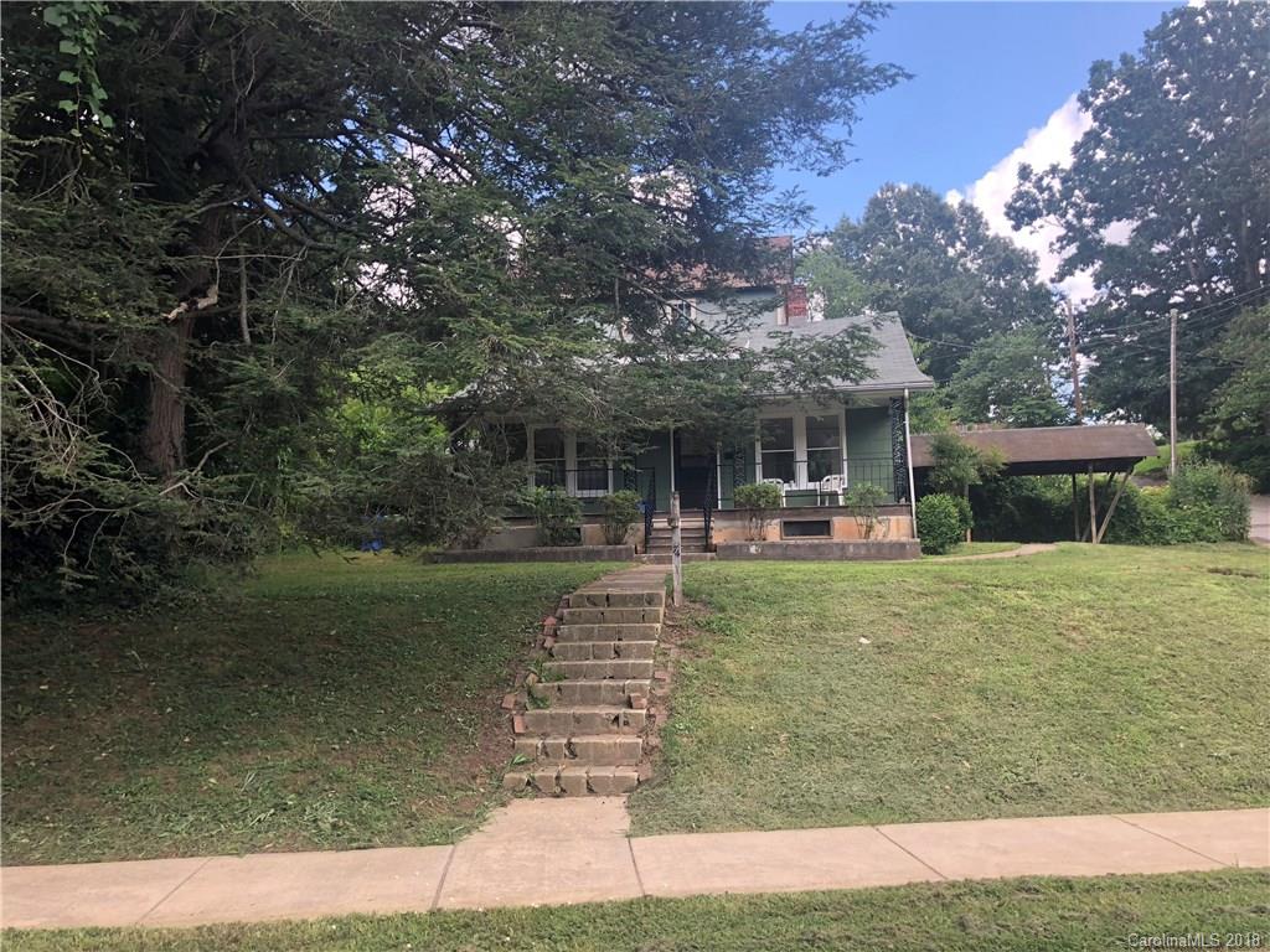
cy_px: 476
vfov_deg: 49.7
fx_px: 1027
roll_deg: +0.9
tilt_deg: +7.4
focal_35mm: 28
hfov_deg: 63.4
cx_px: 635
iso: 20
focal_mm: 3.99
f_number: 1.8
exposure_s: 1/212
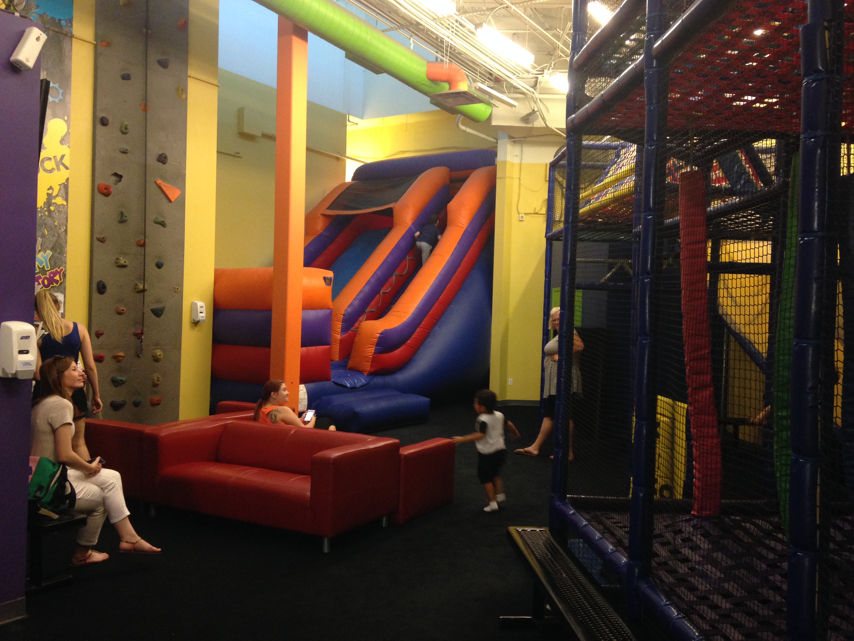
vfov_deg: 42.9
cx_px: 427
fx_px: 814
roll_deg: -2.3
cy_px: 320
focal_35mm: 33
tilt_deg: -1.2
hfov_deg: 55.4
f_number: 2.4
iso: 200
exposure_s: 1/20
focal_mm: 4.12
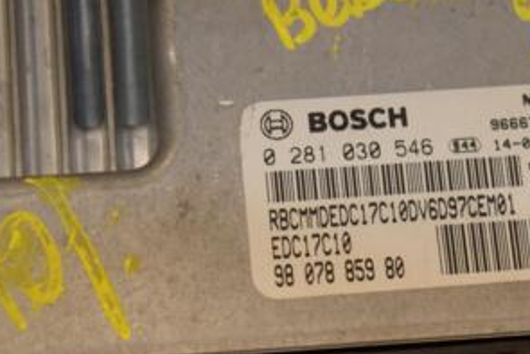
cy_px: 239
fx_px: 2607
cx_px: 456
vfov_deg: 7.8
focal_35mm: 177
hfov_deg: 11.5
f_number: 6.3
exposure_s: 1/200
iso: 800
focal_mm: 58
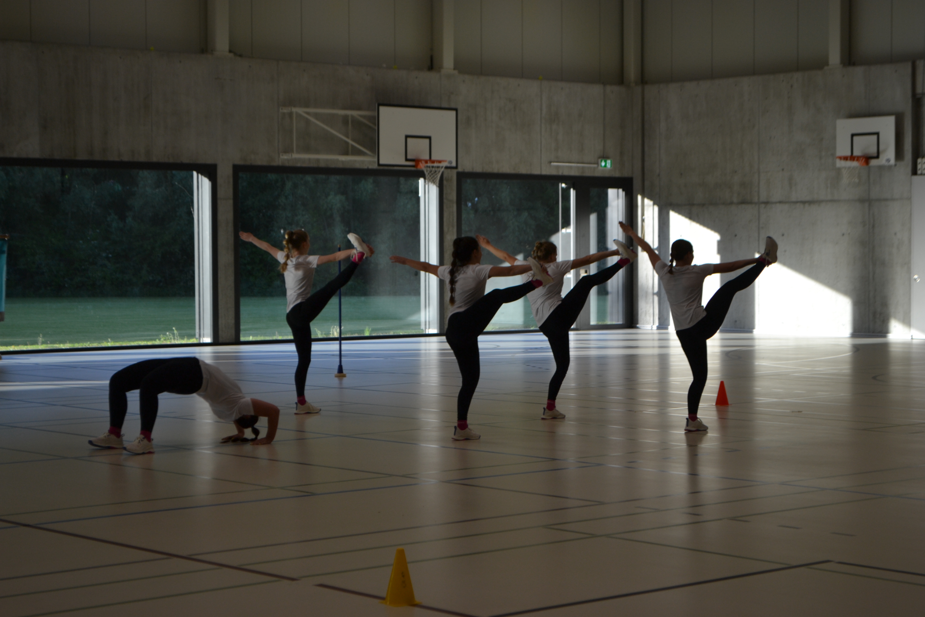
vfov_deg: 18.2
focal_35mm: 75
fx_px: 1927
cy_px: 308
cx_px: 462
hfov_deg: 27.0
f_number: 5.6
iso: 160
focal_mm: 50
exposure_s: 1/125
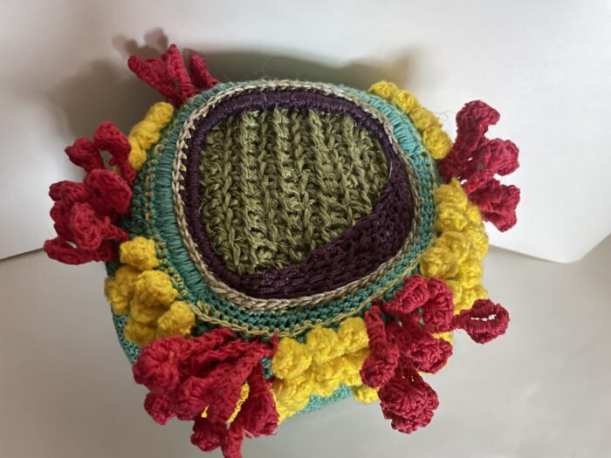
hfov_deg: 67.3
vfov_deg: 53.1
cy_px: 229
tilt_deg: -57.4
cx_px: 306
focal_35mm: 26
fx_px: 459
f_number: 1.6
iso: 1000
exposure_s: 1/22
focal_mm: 4.2
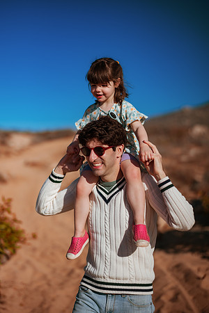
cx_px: 104
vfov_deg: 34.5
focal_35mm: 58
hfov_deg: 23.4
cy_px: 156
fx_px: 505
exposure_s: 1/8000
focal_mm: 58
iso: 50
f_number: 1.8
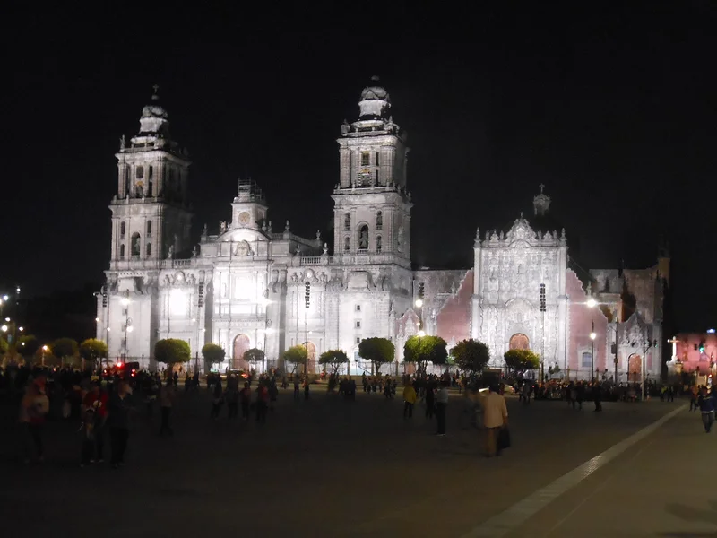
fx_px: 1036
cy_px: 269
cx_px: 358
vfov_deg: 29.1
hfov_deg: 38.2
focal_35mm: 50
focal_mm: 8.9
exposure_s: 1/8
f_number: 4
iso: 640
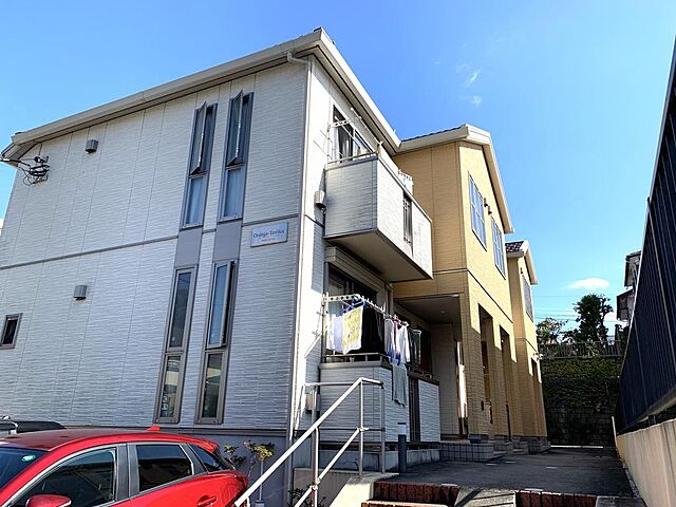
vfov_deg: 53.1
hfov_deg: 67.3
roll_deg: -1.2
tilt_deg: +18.9
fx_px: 508
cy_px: 254
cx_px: 338
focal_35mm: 26
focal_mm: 4.25
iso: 25
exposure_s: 1/2160
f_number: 1.8
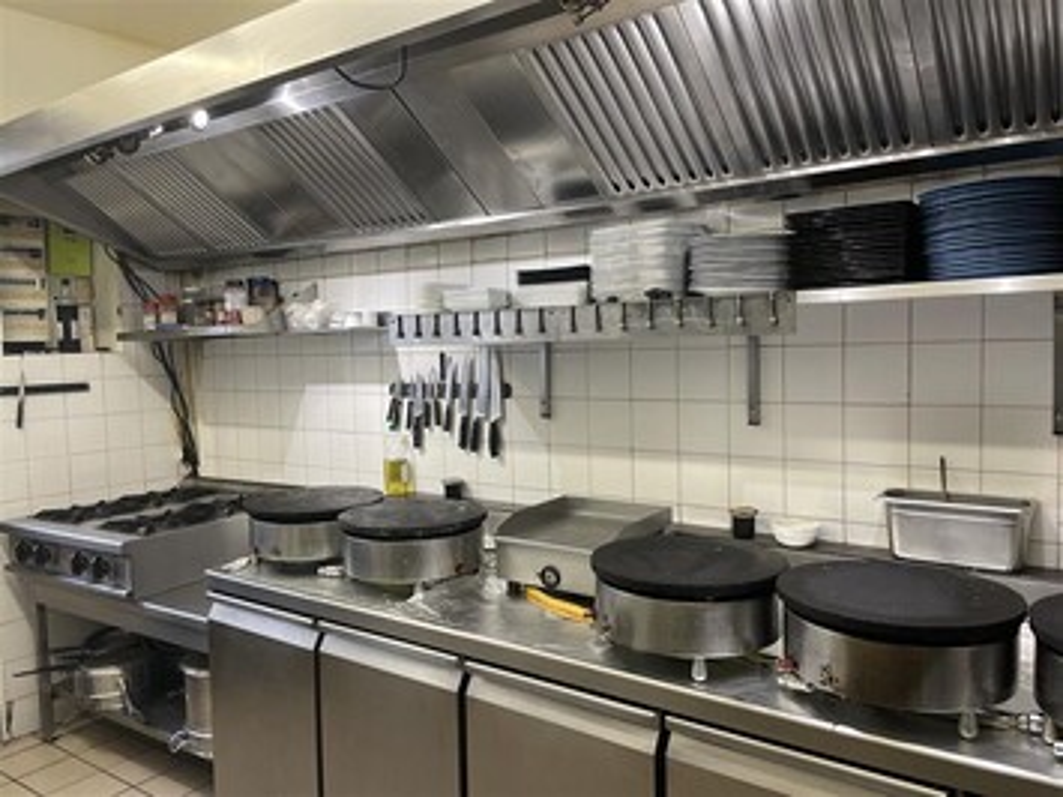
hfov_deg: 67.3
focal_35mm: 26
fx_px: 798
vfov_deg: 53.0
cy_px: 398
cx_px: 532
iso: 125
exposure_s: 1/100
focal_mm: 4.2
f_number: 1.6
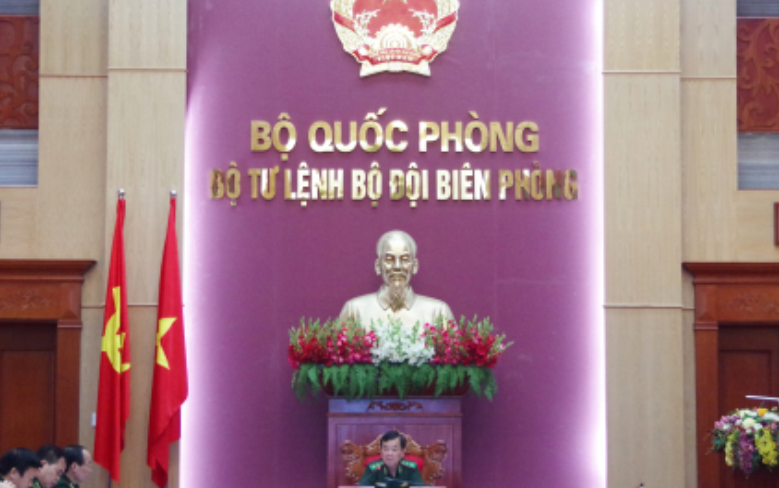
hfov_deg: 33.1
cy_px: 283
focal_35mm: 62
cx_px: 412
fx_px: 1309
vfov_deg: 21.1
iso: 3200
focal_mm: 31
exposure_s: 1/80
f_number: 4.5
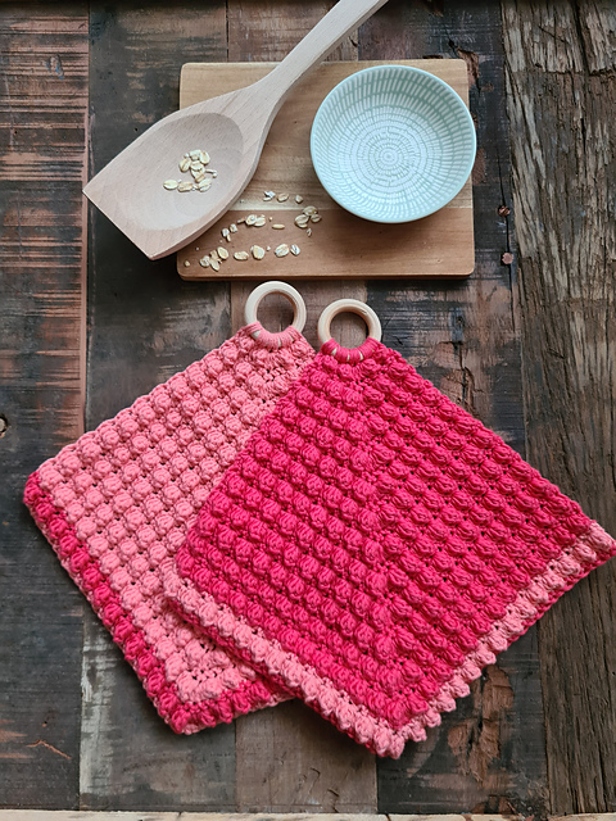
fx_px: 617
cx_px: 308
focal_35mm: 26
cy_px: 410
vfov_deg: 67.3
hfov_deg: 53.1
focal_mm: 5.4
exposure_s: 1/50
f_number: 1.8
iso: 200
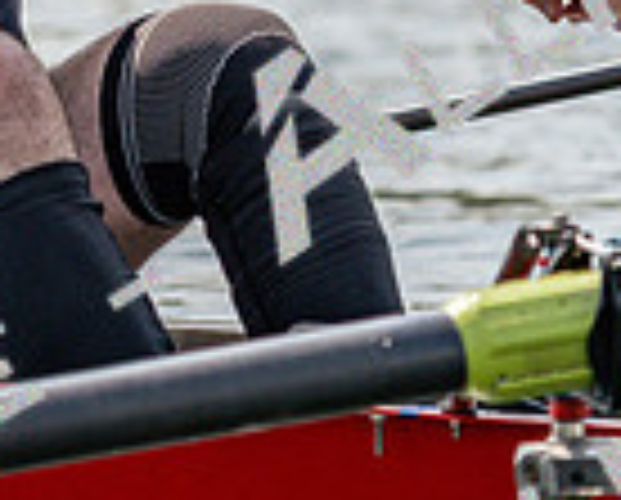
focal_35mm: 788
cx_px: -130
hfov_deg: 2.4
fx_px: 14514
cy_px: -164
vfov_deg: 2.0
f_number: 5.6
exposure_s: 1/1600
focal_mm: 200
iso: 200
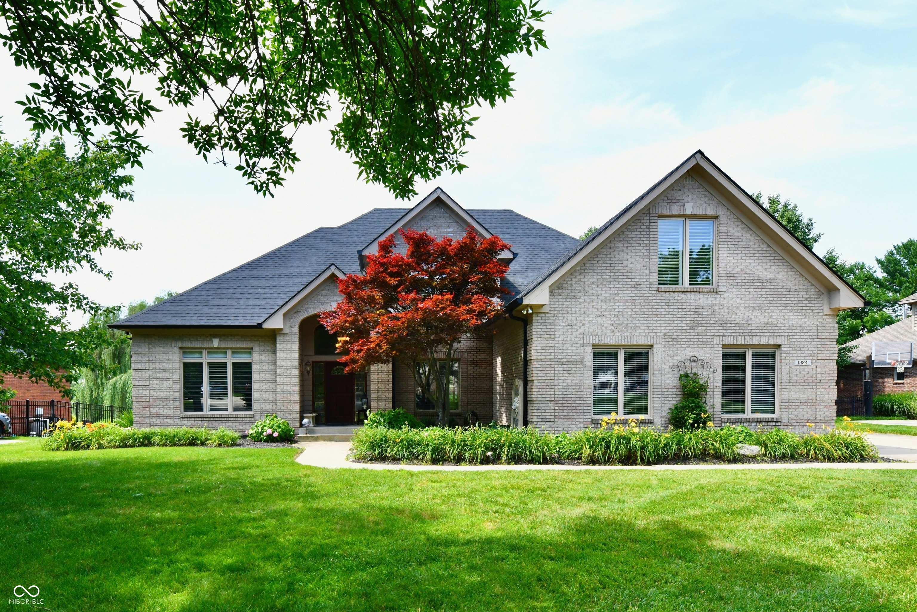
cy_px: 306
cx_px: 458
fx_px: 357
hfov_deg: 104.3
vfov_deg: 81.2
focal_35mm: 14
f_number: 9
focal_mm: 14
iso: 640
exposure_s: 1/320
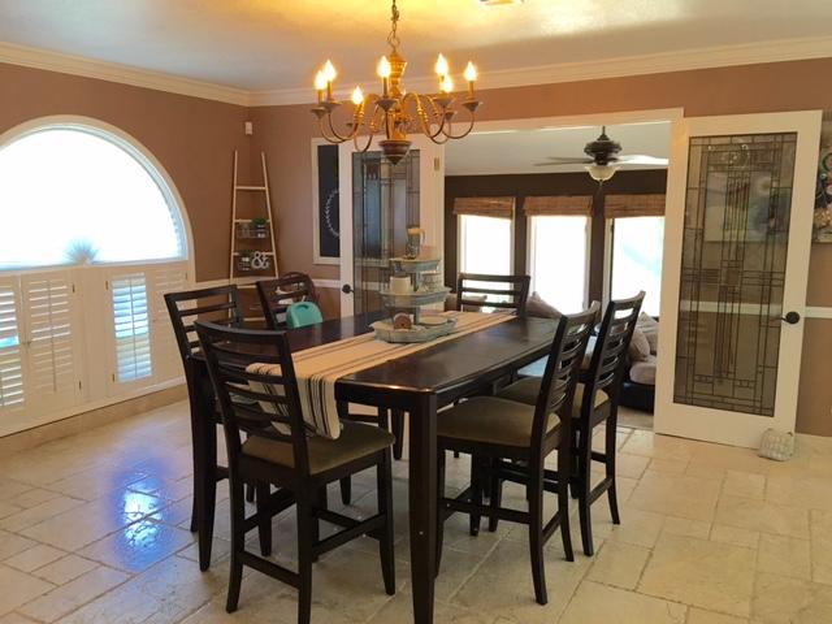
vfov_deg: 48.2
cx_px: 416
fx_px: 697
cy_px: 312
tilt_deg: -7.8
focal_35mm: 29
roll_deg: -0.3
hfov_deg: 61.7
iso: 50
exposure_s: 1/15
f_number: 2.2
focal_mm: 4.15
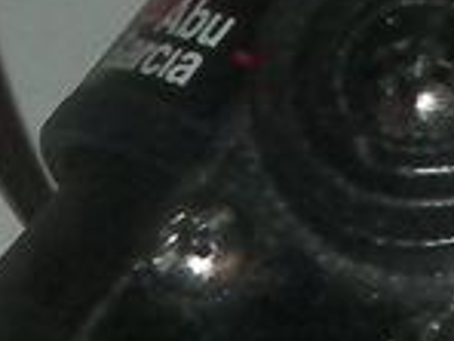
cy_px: 617
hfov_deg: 7.6
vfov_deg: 5.7
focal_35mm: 256
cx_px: -150
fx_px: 3358
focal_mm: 6.3
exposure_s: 1/30
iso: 200
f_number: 5.6
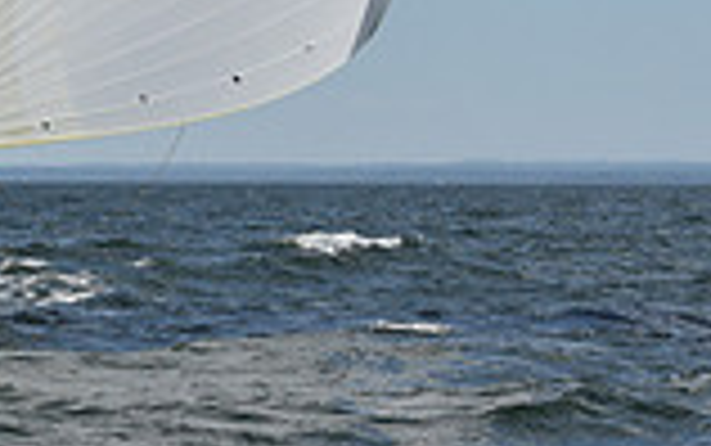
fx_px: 5817
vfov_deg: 4.2
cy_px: -829
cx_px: 74
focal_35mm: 300
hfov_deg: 7.0
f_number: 11
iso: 320
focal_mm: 80
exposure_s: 1/1250
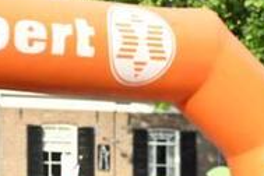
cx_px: 82
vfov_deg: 5.0
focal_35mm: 273
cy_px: 272
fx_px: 2002
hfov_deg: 7.5
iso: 200
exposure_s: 1/250
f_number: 4.5
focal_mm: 52
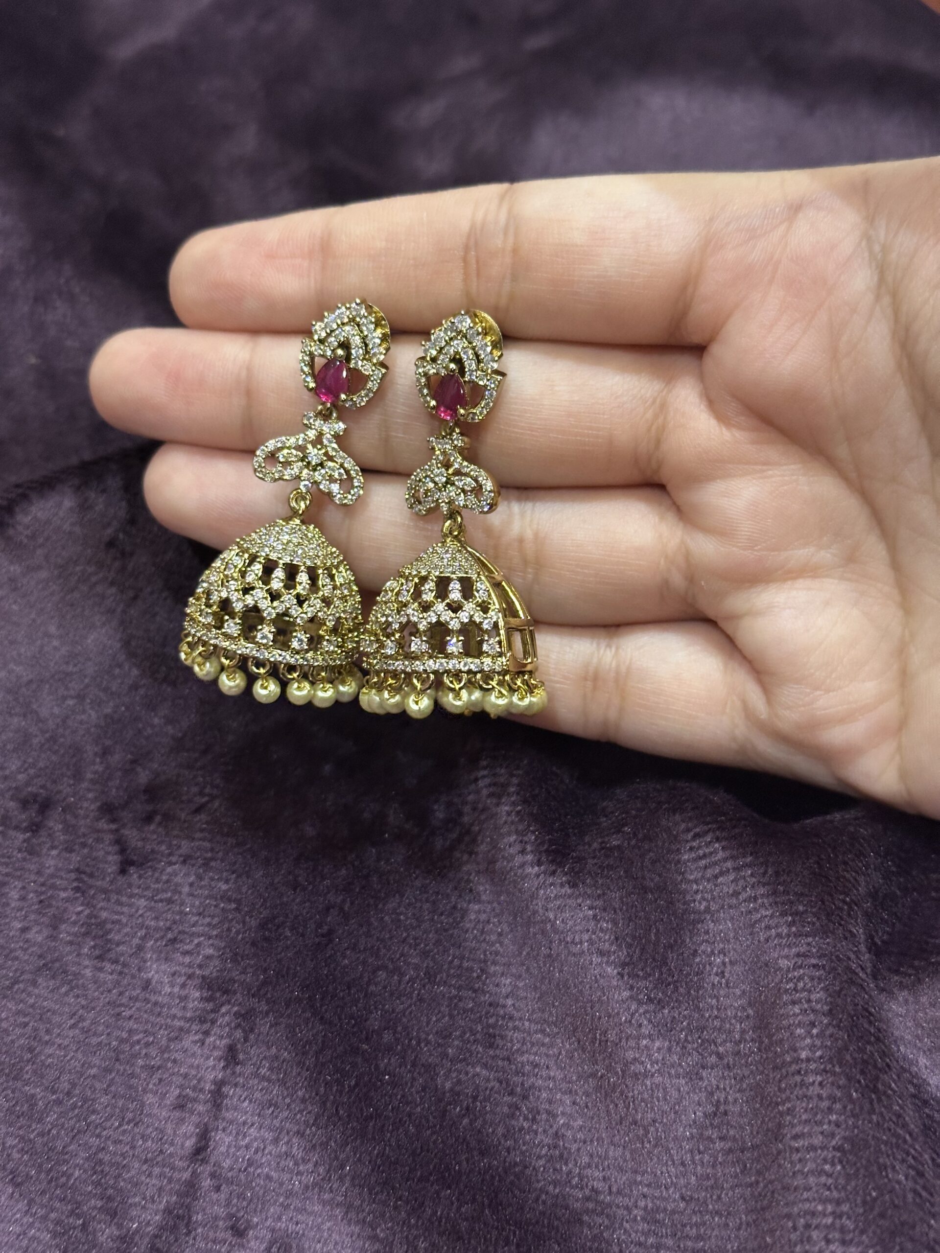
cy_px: 626
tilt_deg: -51.8
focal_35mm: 48
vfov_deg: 39.7
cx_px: 470
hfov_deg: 30.3
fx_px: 1738
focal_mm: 6.86
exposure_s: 1/33
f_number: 1.78
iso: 400
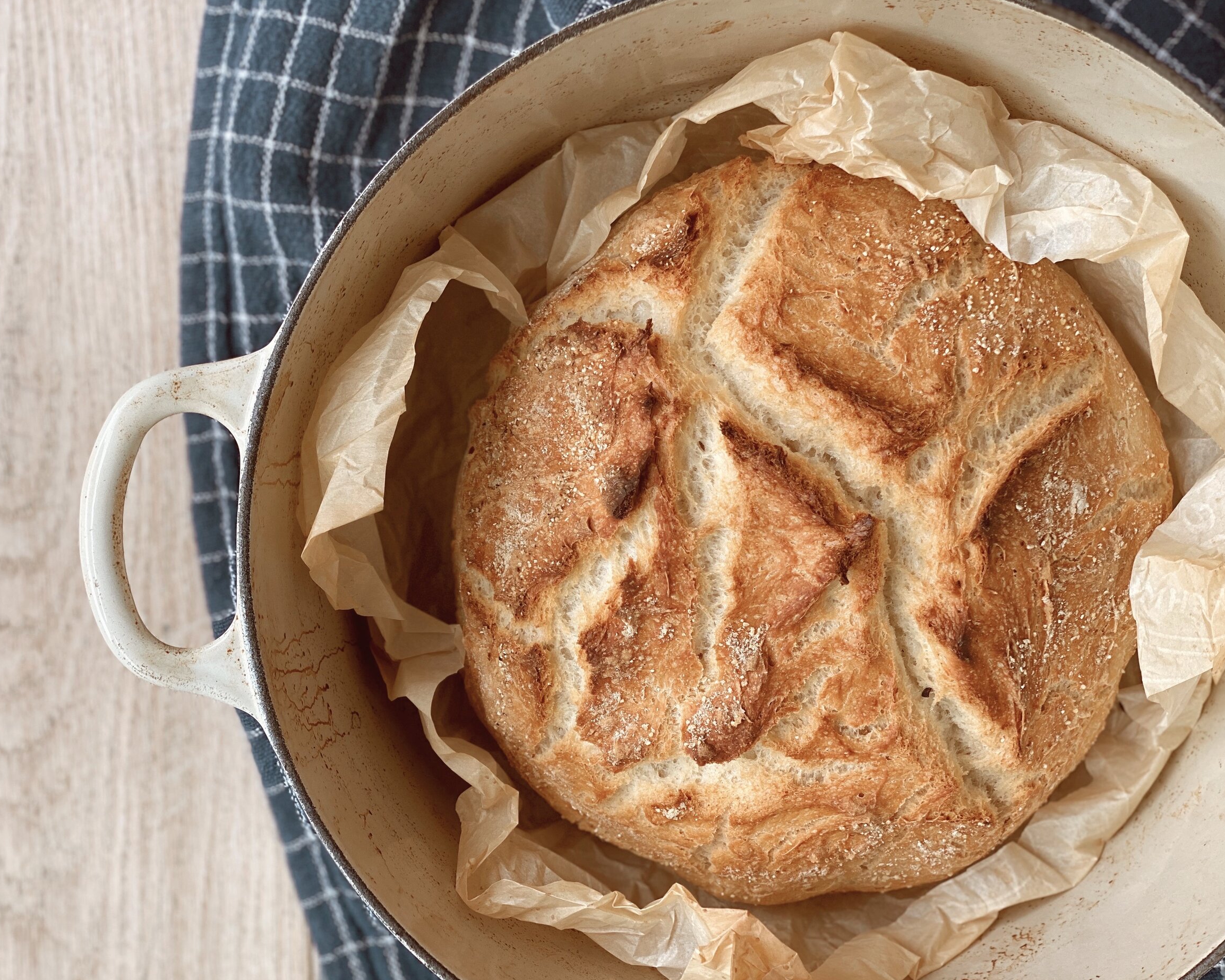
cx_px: 582
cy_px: 487
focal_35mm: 55
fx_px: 1994
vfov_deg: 27.6
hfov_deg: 34.1
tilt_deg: -87.5
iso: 20
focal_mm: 6
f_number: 2
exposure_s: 1/249
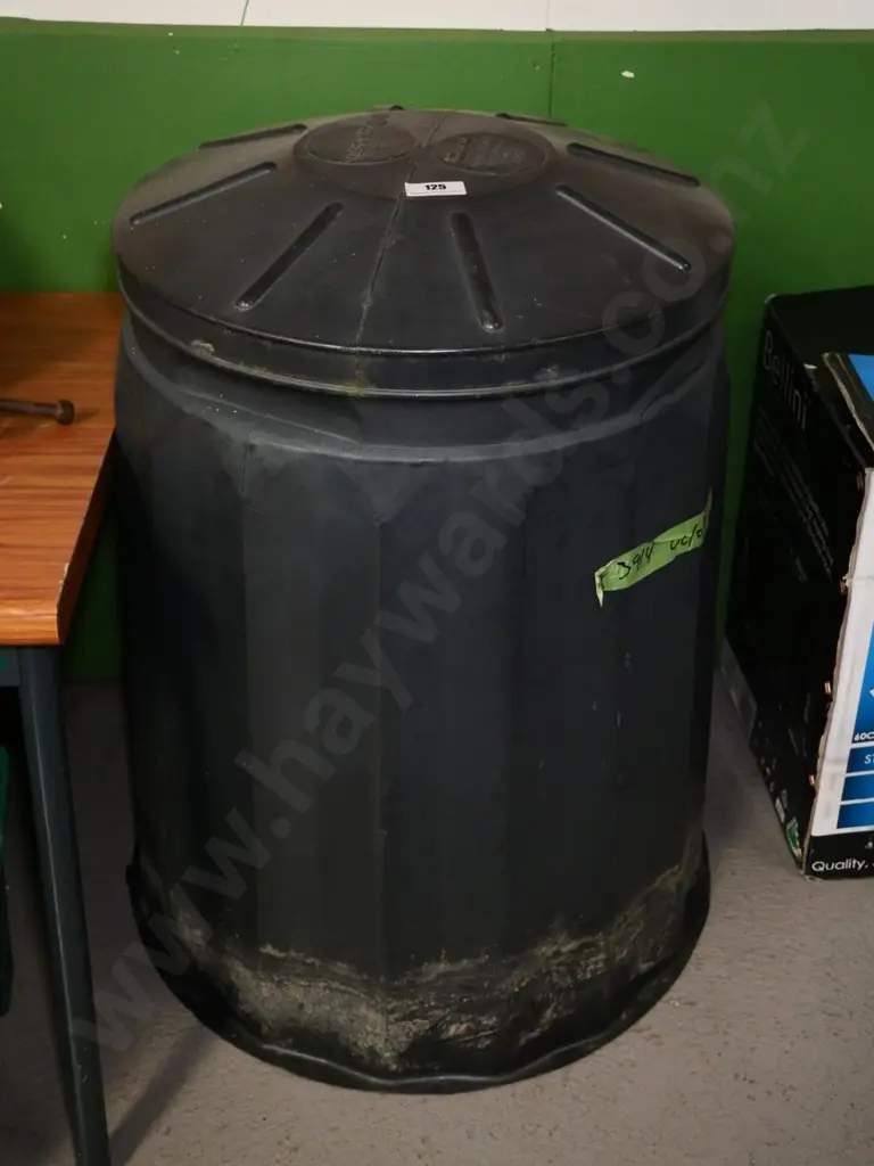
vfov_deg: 46.8
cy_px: 583
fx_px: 1347
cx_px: 437
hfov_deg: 36.0
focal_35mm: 40
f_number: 4.1
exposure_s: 1/200
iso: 3200
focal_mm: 20
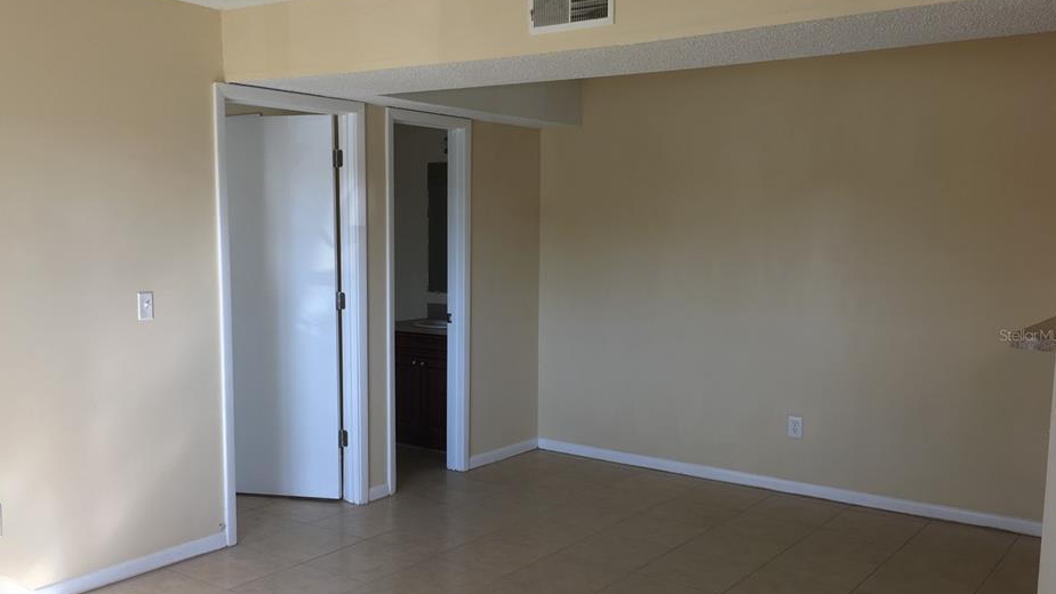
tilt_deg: -6.6
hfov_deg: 56.5
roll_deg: -0.3
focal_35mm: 35
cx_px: 483
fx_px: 980
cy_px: 335
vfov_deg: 33.7
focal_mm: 4.15
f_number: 2.2
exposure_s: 1/40
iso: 25
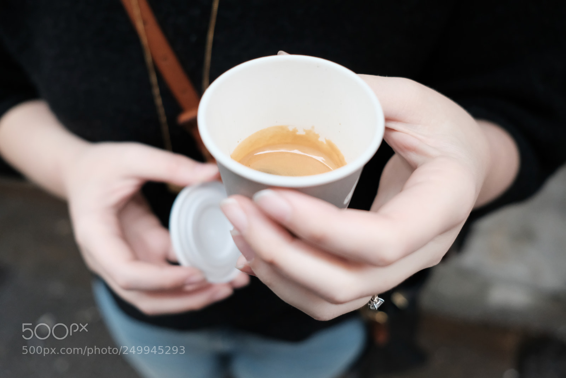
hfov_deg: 54.4
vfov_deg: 37.9
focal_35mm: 35
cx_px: 283
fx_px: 550
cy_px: 189
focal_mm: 23
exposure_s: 1/200
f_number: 2.8
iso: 3200
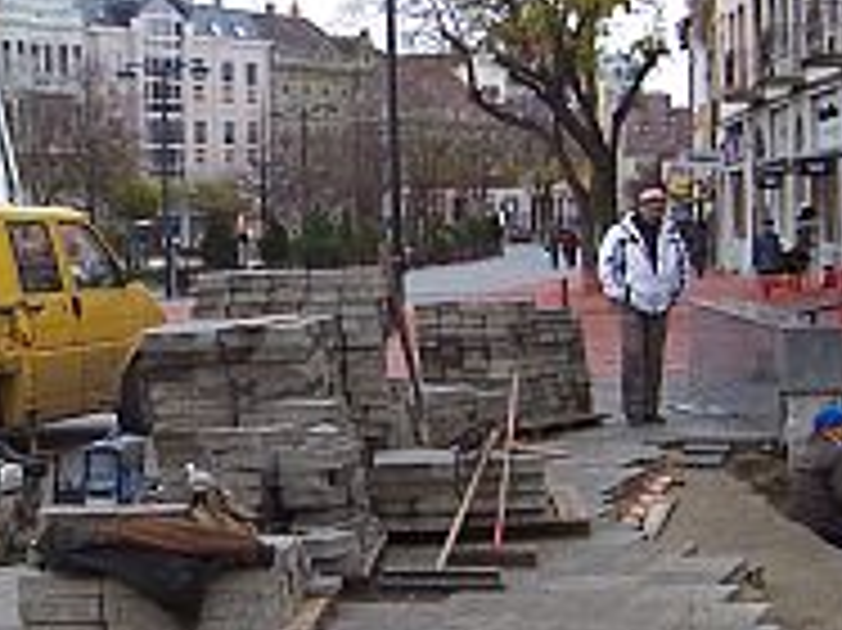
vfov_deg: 18.0
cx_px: 239
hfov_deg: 23.7
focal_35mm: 82
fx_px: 1993
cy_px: 346
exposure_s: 1/60
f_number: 2.7
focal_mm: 5.6
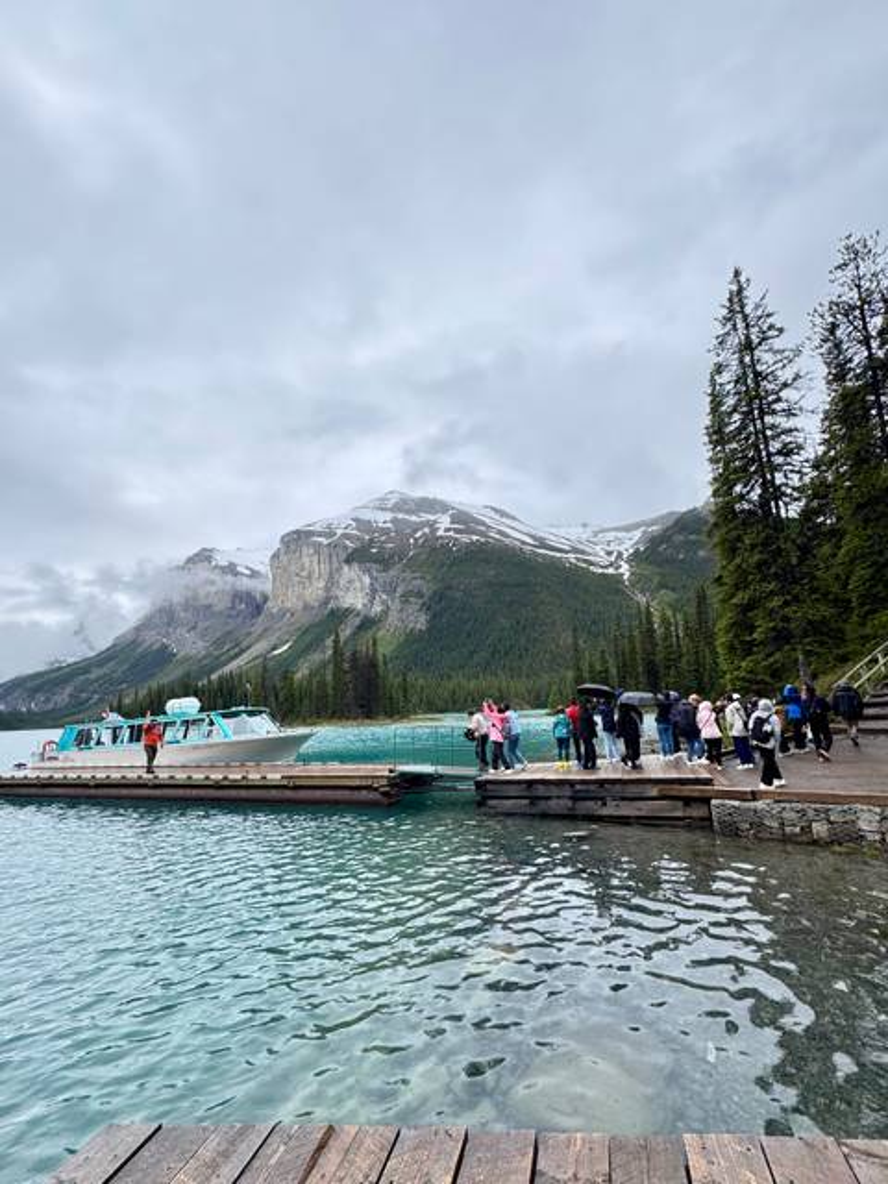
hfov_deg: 85.7
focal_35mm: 14
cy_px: 592
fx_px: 479
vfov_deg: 102.1
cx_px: 444
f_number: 2.2
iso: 40
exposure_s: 1/625
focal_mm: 2.22
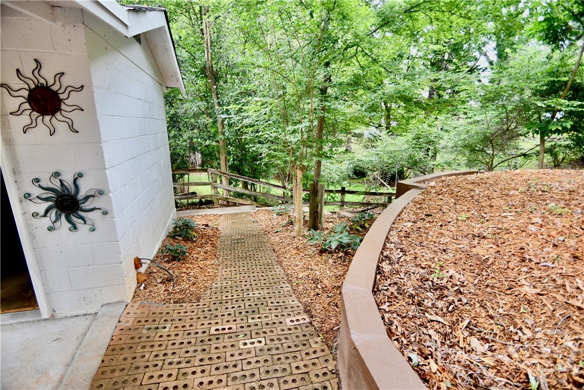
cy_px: 195
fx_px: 243
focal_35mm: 15
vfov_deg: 77.3
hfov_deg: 100.4
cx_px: 292
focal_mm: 10
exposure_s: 1/200
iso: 800
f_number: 3.5
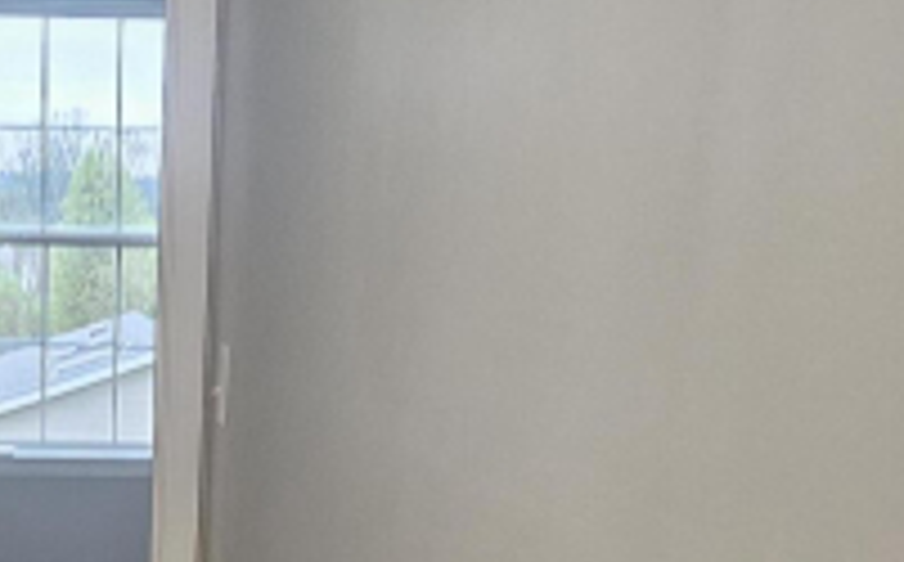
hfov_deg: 25.0
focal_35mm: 81
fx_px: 1993
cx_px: 135
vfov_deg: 14.2
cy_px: 1023
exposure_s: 1/60
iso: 640
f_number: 1.7
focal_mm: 6.3
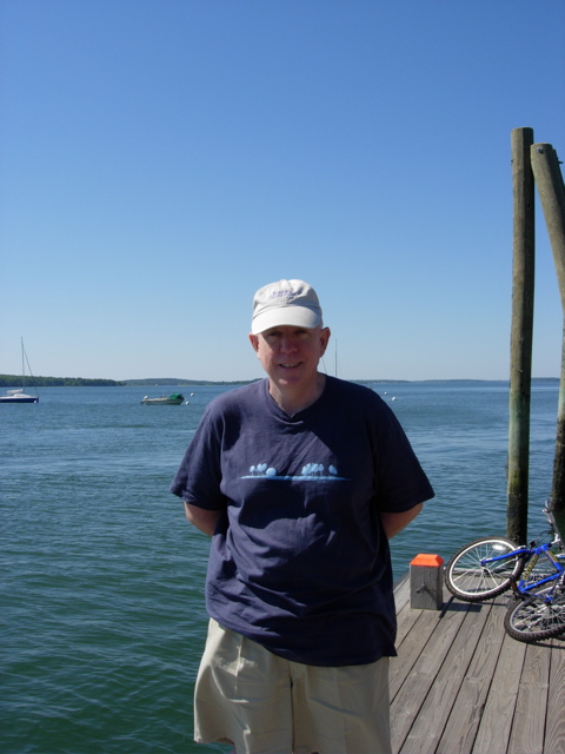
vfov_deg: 49.0
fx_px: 827
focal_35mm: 38
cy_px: 377
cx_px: 282
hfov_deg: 37.7
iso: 64
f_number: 4.8
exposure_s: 1/861
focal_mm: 7.8
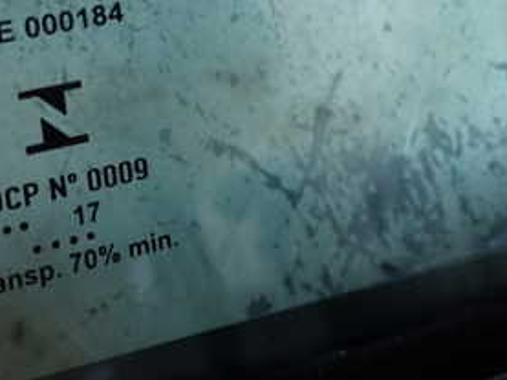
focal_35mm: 65
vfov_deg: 21.9
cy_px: 16
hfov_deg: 29.2
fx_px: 952
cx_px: 106
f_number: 3.2
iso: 100
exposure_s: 1/60
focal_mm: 5.4
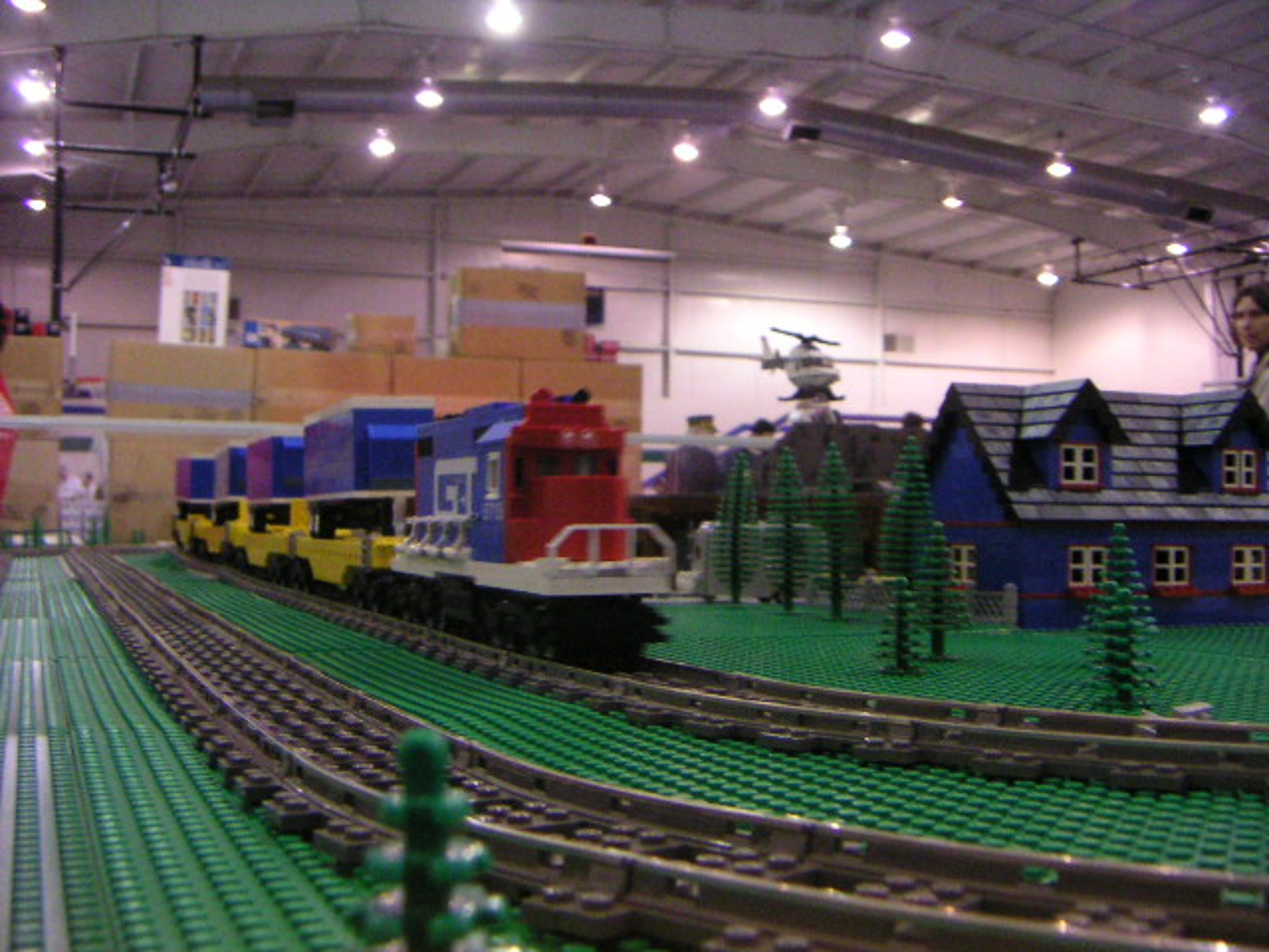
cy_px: 476
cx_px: 634
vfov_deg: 36.0
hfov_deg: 46.8
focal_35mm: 40
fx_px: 1466
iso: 400
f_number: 2.9
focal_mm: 5.3
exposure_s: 1/45
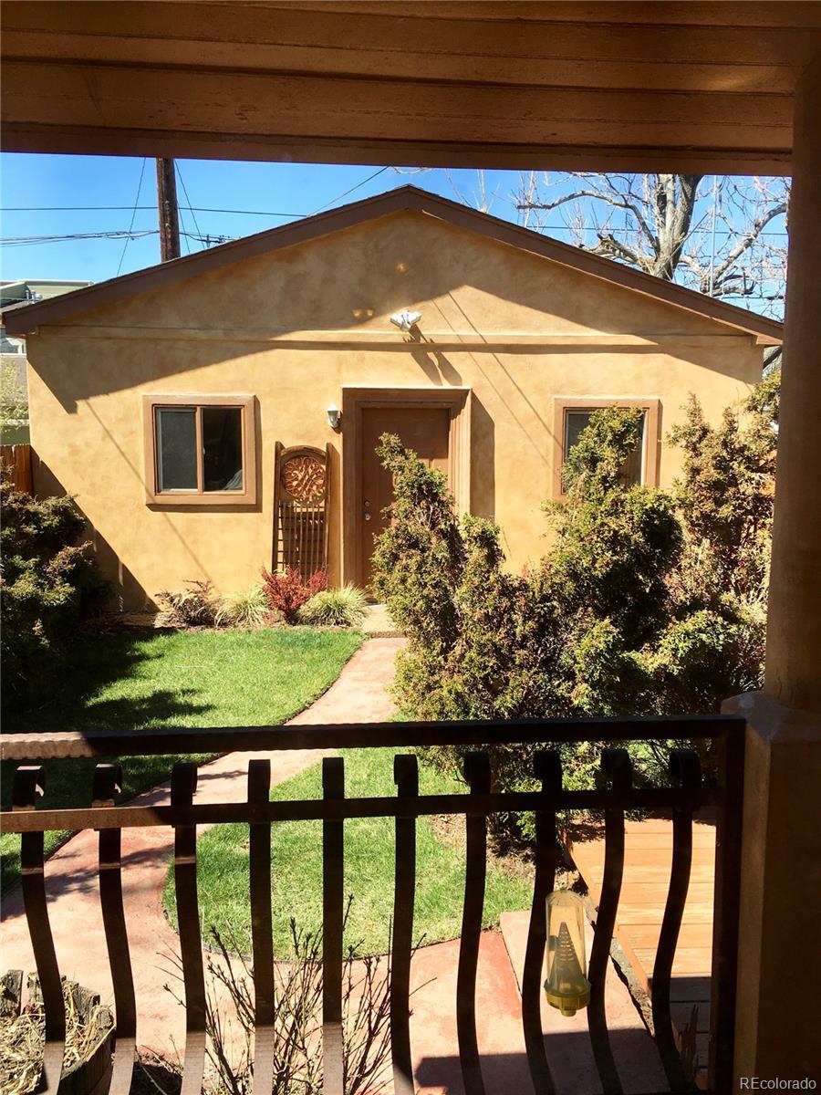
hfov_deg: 48.2
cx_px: 410
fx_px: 917
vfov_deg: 61.7
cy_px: 548
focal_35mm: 29
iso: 25
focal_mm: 4.15
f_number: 2.2
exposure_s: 1/693
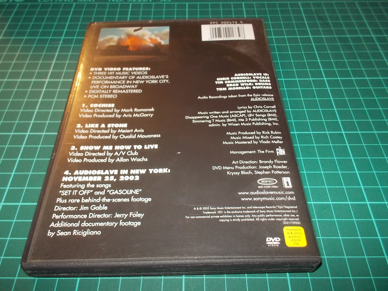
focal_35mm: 29
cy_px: 146
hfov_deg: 61.7
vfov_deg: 48.2
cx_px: 194
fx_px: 325
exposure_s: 1/30
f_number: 3.3
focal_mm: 4.1
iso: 200
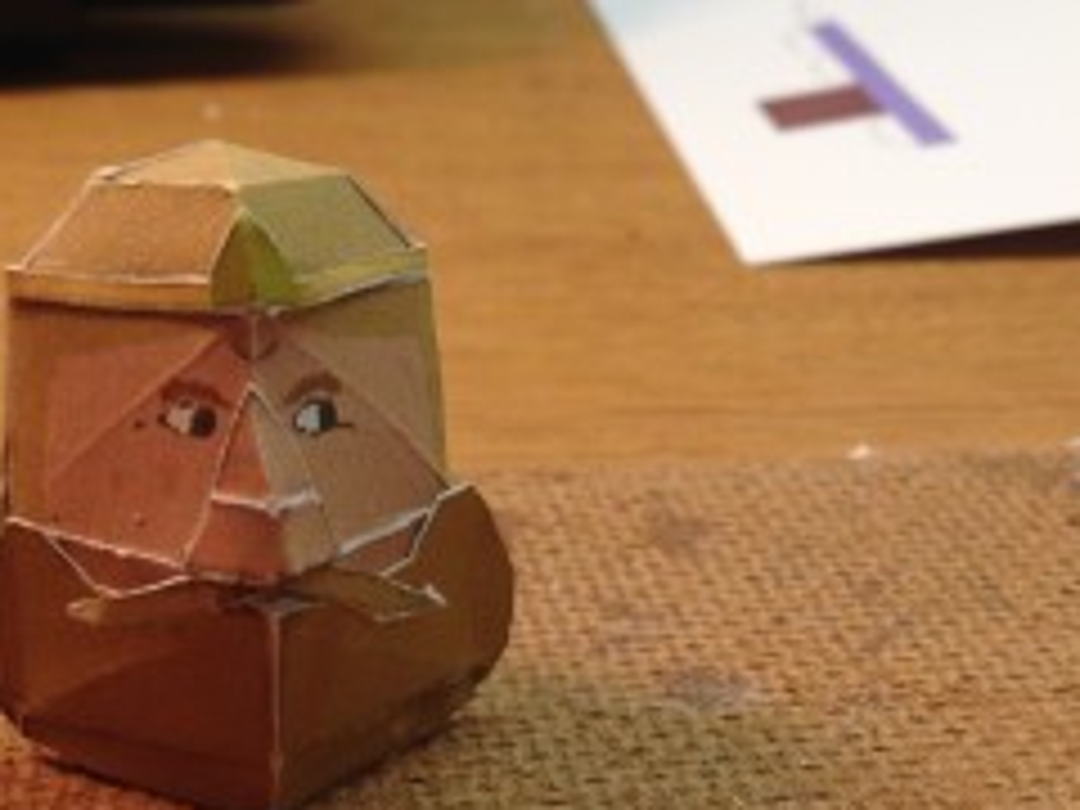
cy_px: 520
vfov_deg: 20.4
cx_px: 436
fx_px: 2246
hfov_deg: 27.0
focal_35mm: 72
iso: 64
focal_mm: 4.12
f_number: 2.4
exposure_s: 1/40
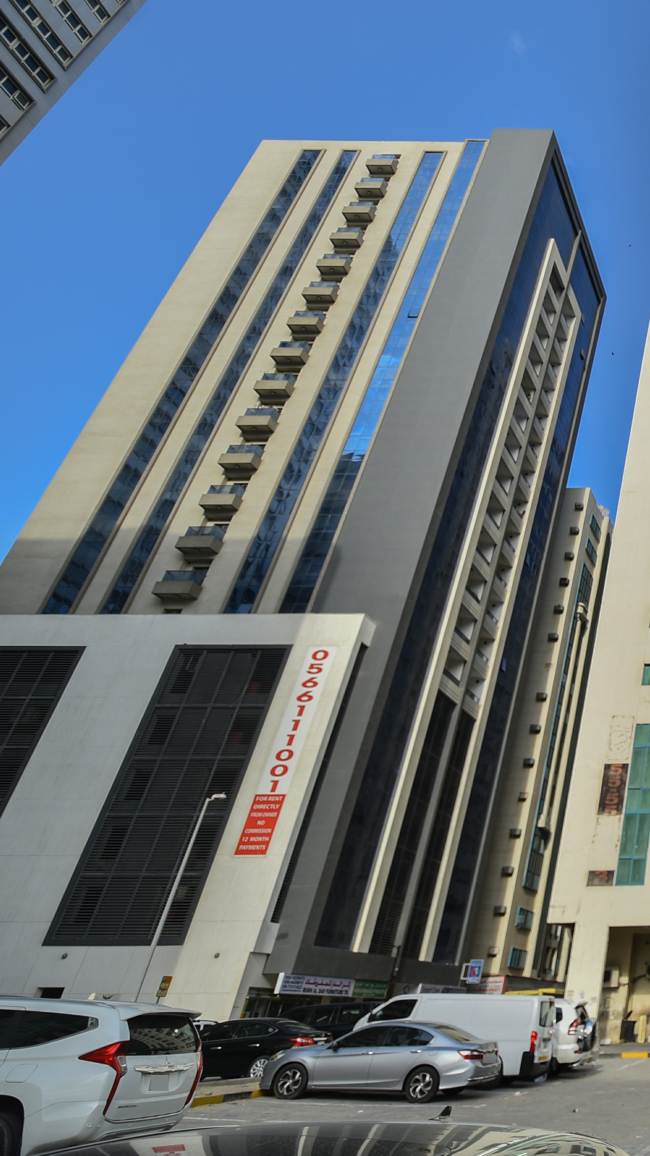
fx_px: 766
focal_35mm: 25
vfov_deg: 73.9
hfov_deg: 32.4
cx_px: 875
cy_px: 534
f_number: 3.2
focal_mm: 14
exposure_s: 1/1250
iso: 125
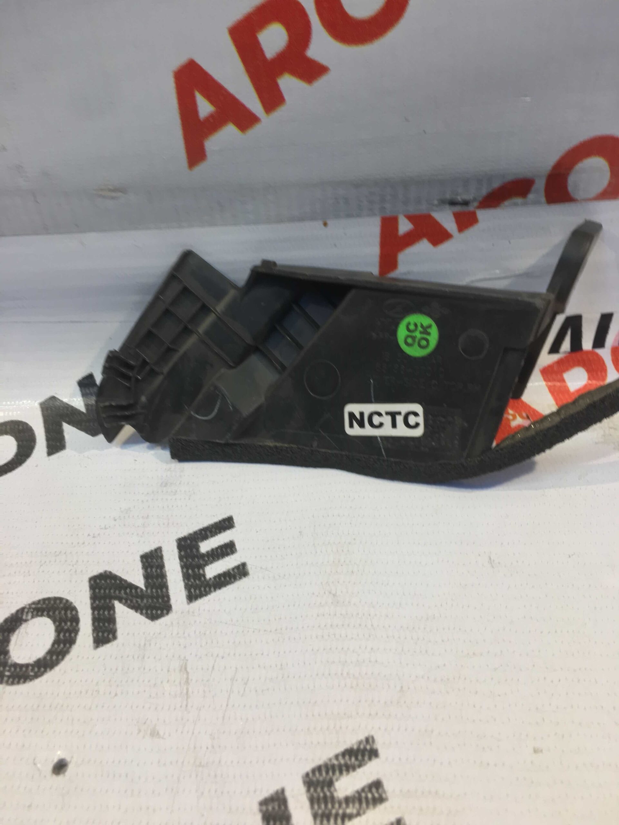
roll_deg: +5.0
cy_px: 412
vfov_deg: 61.7
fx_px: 691
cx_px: 310
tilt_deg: -41.0
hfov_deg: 48.2
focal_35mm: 29
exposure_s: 1/33
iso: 50
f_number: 2.2
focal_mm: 4.15
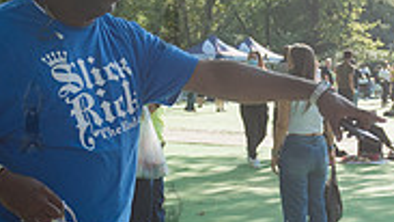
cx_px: 461
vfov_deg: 11.5
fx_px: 1097
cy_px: 168
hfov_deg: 19.3
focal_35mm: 105
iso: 200
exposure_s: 1/800
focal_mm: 24
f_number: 4
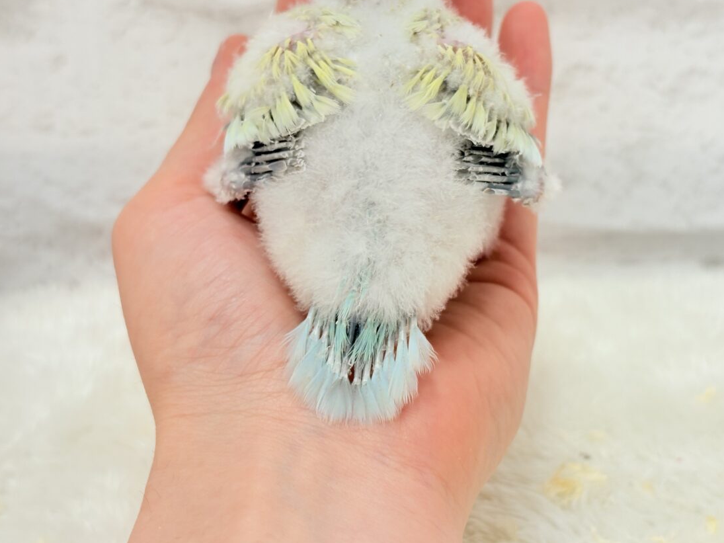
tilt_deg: -22.8
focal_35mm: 57
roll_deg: -0.3
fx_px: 1192
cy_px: 256
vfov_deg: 25.7
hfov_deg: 33.8
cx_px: 393
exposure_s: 1/50
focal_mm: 5.96
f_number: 1.6
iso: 40
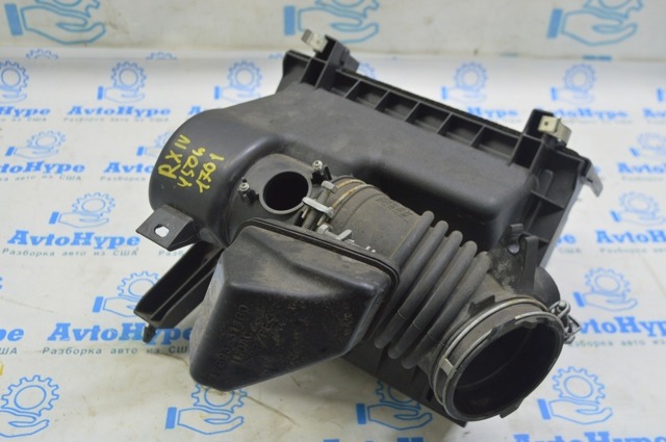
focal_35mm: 40
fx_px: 748
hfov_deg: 48.0
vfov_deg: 32.9
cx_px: 333
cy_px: 221
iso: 400
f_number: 5.6
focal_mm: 27
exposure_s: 1/20
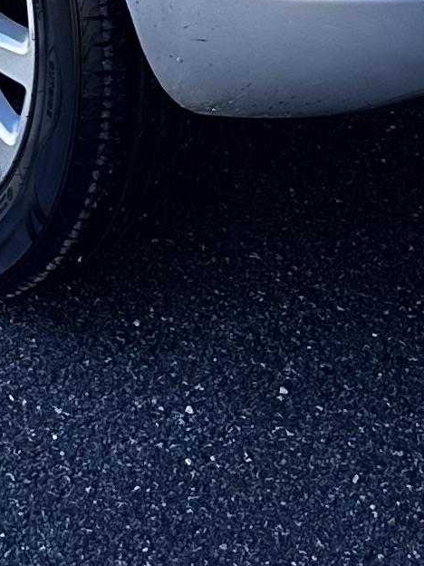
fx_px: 2531
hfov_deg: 9.6
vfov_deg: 10.3
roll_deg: -1.8
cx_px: 220
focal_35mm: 155
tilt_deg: -2.6
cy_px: -966
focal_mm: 6.86
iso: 80
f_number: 1.78
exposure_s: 1/943
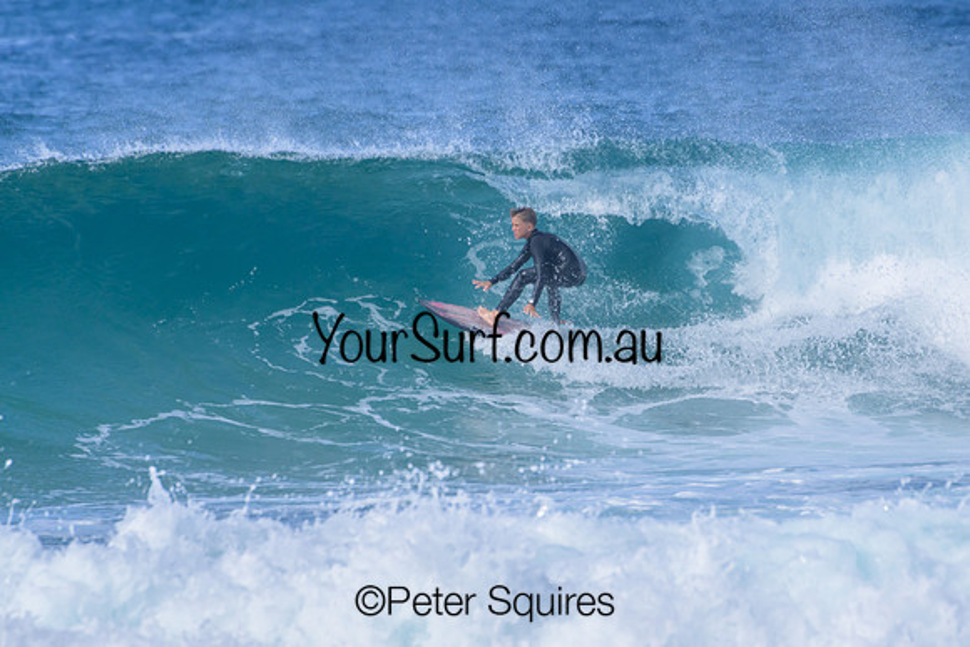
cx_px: 485
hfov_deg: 2.4
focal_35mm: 850
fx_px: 22907
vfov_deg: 1.6
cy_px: 324
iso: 1250
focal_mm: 850
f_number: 11
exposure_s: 1/2000
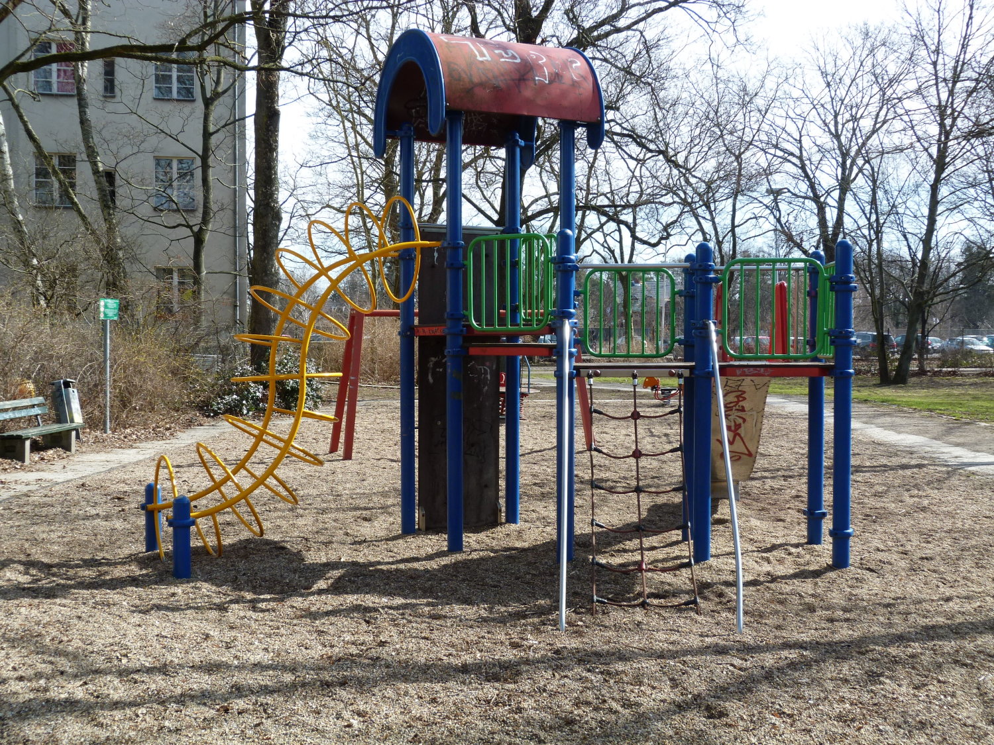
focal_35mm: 41
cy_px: 372
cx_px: 497
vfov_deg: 35.1
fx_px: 1177
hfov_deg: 45.8
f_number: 4
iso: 80
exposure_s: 1/250
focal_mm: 7.4
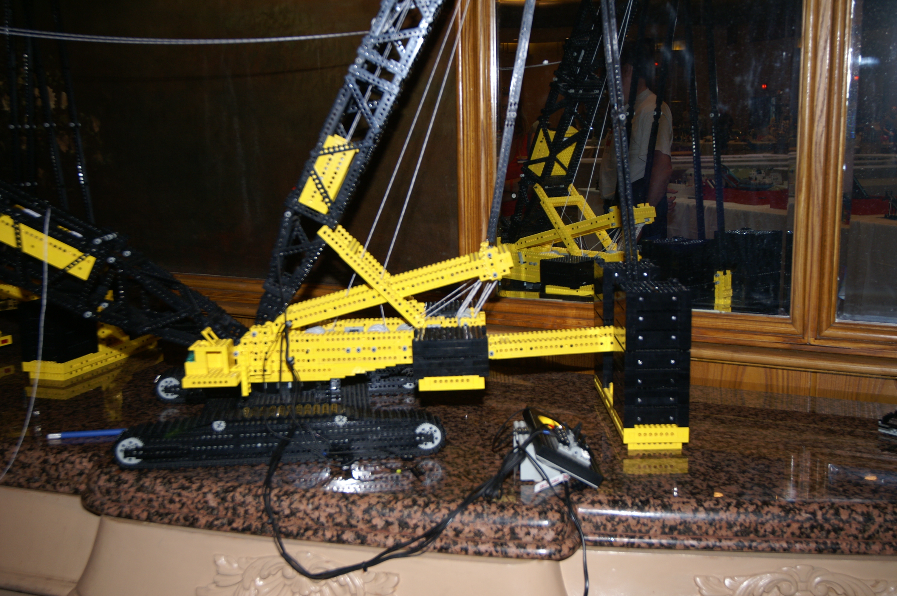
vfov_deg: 34.1
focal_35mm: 39
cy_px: 298
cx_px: 448
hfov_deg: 49.6
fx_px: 971
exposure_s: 1/60
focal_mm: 26
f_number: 4.5
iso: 200
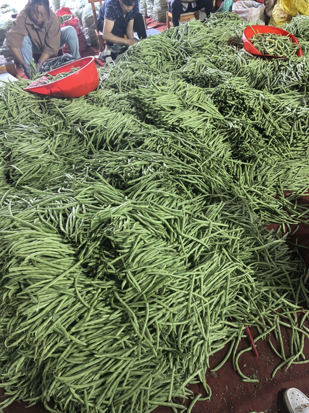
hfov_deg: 51.3
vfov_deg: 65.3
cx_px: 154
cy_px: 206
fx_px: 321
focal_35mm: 27
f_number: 2
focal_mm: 5.75
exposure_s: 1/50
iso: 320
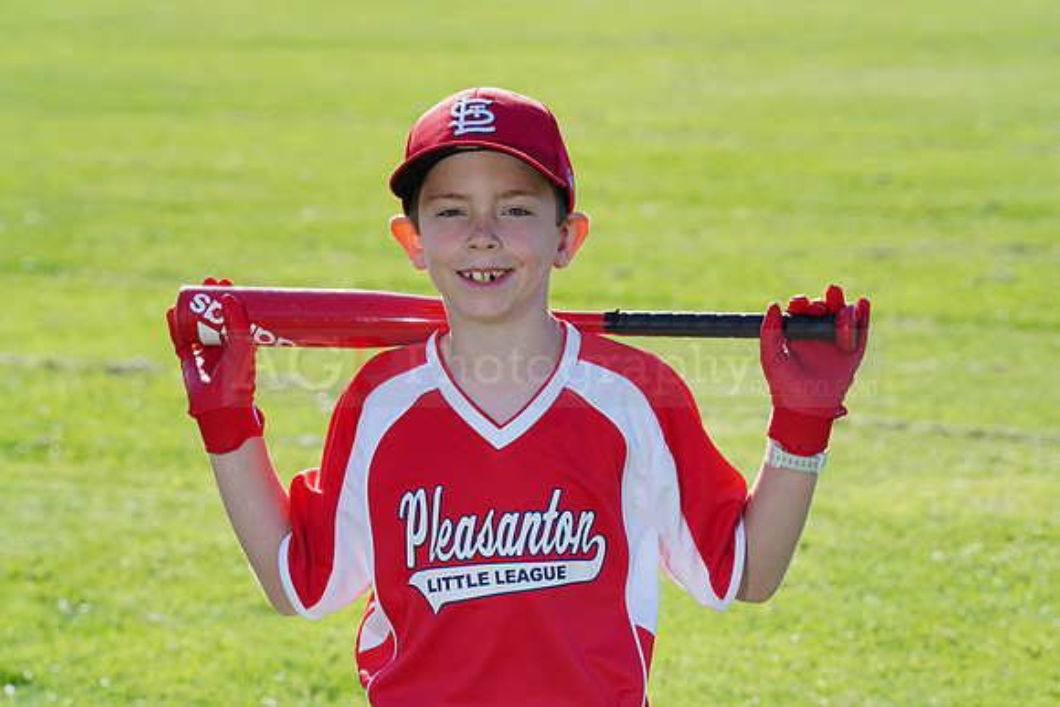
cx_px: 530
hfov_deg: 11.3
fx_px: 5360
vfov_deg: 7.5
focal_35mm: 182
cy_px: 354
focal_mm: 182
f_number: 10
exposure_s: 1/200
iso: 200
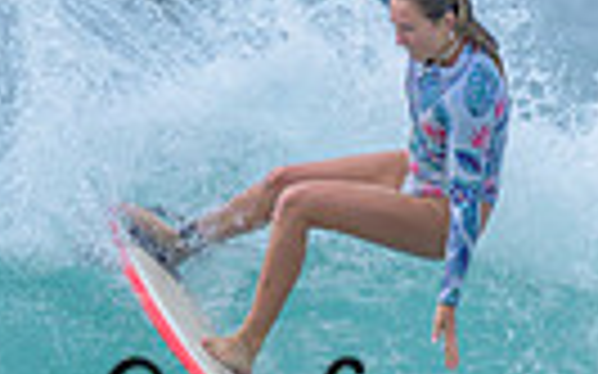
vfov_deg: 0.3
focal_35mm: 3983
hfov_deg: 0.5
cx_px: 294
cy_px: 387
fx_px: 64885
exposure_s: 1/2000
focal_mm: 800
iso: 200
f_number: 6.3
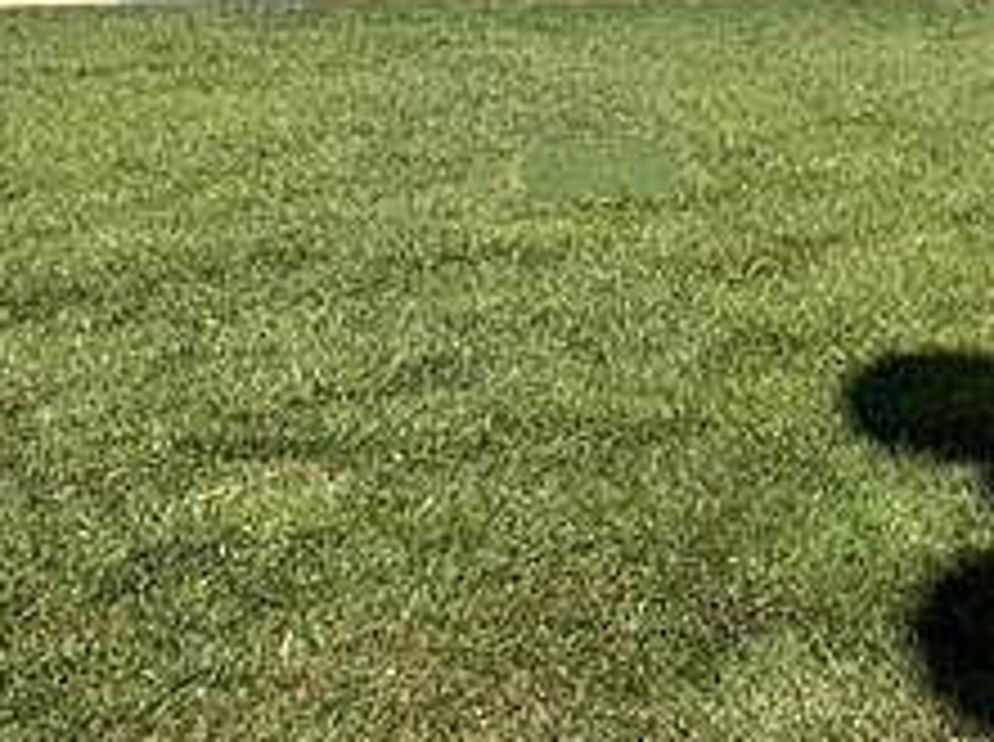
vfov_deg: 17.9
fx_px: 1863
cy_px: -598
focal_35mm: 65
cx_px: 1138
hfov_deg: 27.0
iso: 50
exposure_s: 1/3205
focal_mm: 2.22
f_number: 2.2
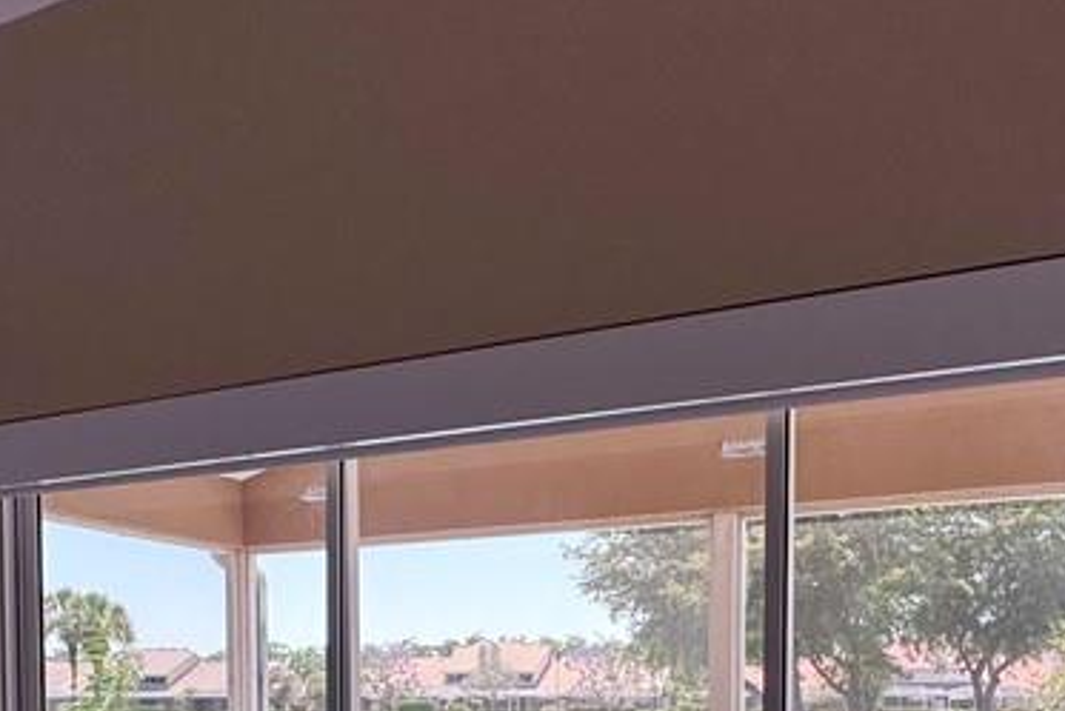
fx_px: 1184
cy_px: 765
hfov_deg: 48.4
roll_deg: +0.2
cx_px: 540
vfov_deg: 30.3
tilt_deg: -3.5
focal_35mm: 40
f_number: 2.2
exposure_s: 1/268
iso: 40
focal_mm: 2.22
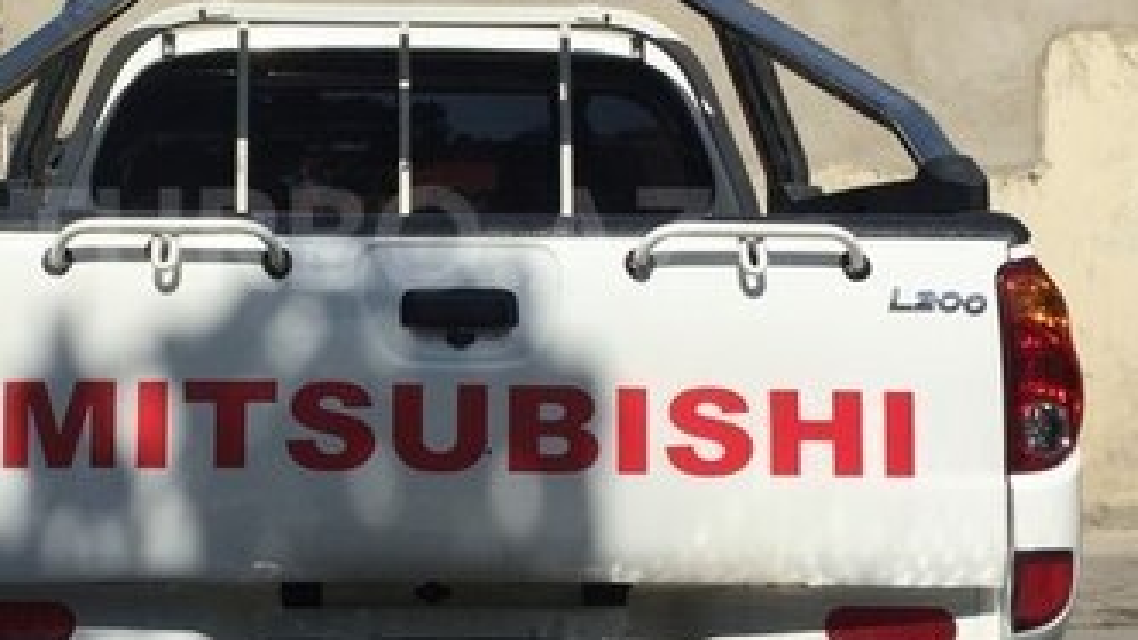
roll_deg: -1.7
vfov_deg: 19.1
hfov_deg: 33.0
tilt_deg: +3.7
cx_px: 361
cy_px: 239
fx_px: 1901
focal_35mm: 63
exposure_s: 1/3968
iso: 32
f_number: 2.2
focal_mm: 4.15
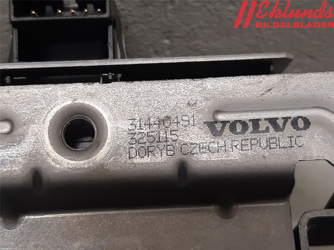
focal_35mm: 26
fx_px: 251
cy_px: 125
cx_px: 167
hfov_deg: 67.3
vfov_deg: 53.1
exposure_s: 1/50
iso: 100
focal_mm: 3.93
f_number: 1.7
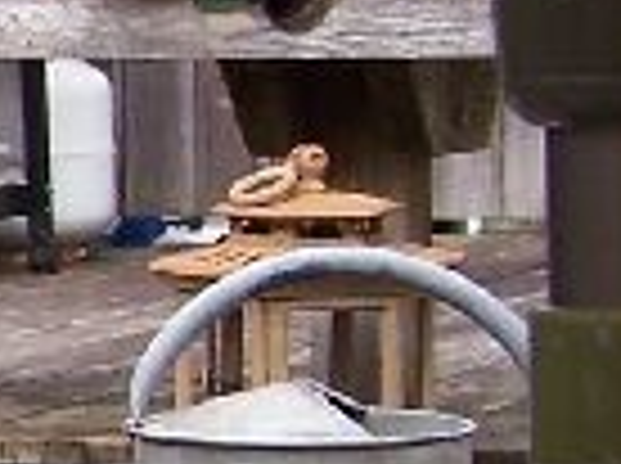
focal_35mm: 238
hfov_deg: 7.7
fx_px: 4262
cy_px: 243
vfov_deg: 6.2
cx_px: -900
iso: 80
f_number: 2.8
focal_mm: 6.3
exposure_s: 1/125
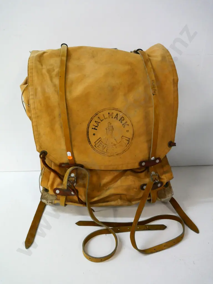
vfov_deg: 60.0
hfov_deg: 46.8
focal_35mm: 30
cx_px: 106
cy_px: 142
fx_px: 246
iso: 3200
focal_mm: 15
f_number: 5.6
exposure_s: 1/200
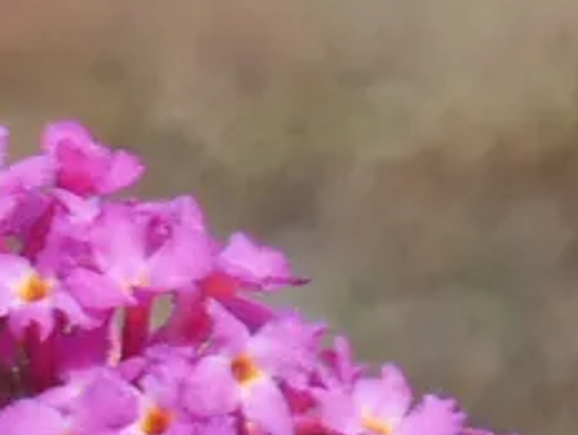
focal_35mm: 973
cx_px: -50
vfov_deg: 1.5
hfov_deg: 2.0
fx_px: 16264
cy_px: -116
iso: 100
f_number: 5.6
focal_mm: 62.7
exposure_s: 1/80
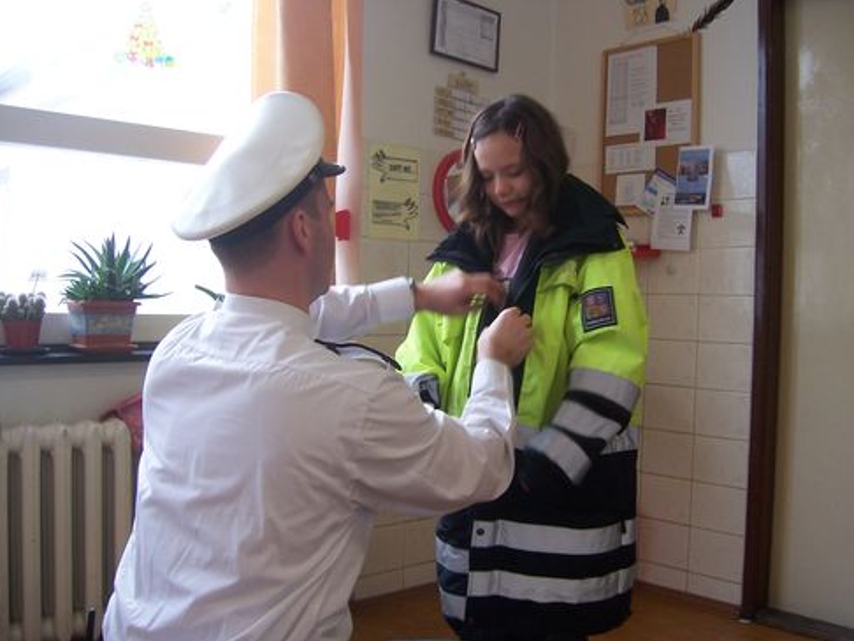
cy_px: 326
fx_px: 913
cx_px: 423
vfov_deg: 38.7
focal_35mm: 37
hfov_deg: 50.1
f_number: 3
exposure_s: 1/30
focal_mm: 6
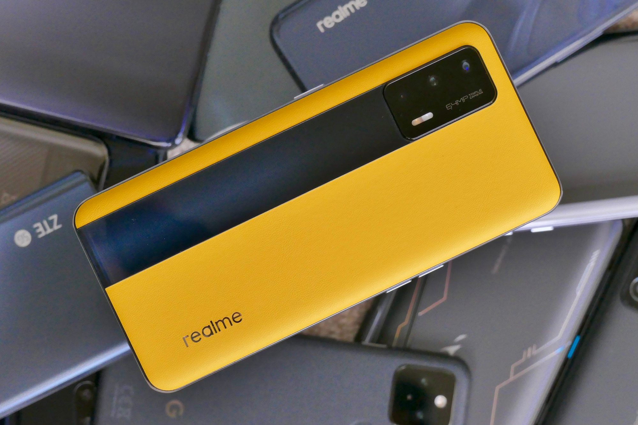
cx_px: 319
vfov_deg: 6.7
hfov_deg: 10.0
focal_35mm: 206
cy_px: 212
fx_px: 3650
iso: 800
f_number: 6.3
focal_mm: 75.13
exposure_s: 1/100
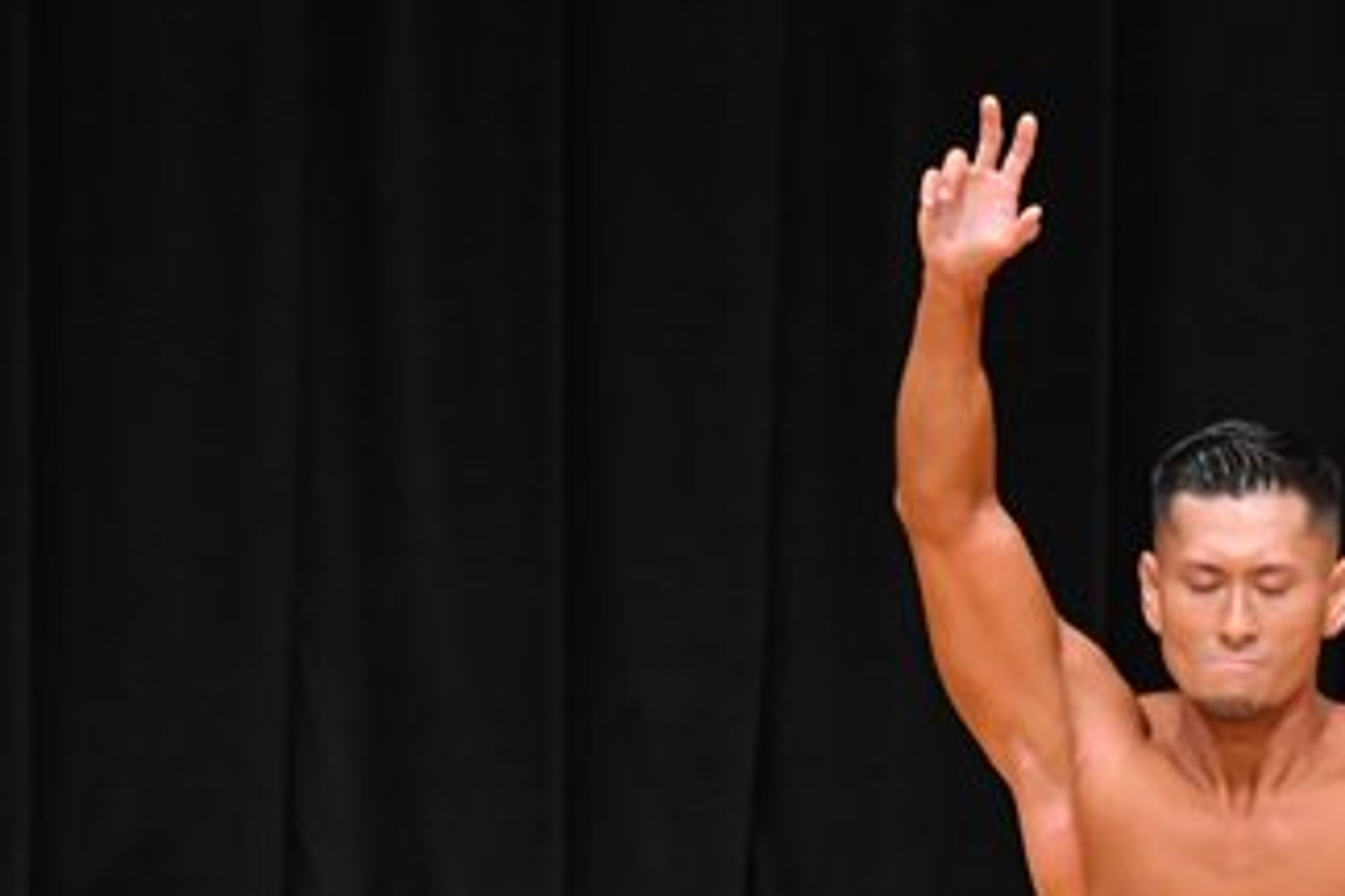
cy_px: 929
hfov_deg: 3.2
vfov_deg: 2.1
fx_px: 24096
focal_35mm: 645
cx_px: 1438
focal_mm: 180
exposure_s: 1/400
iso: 4000
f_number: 5.6
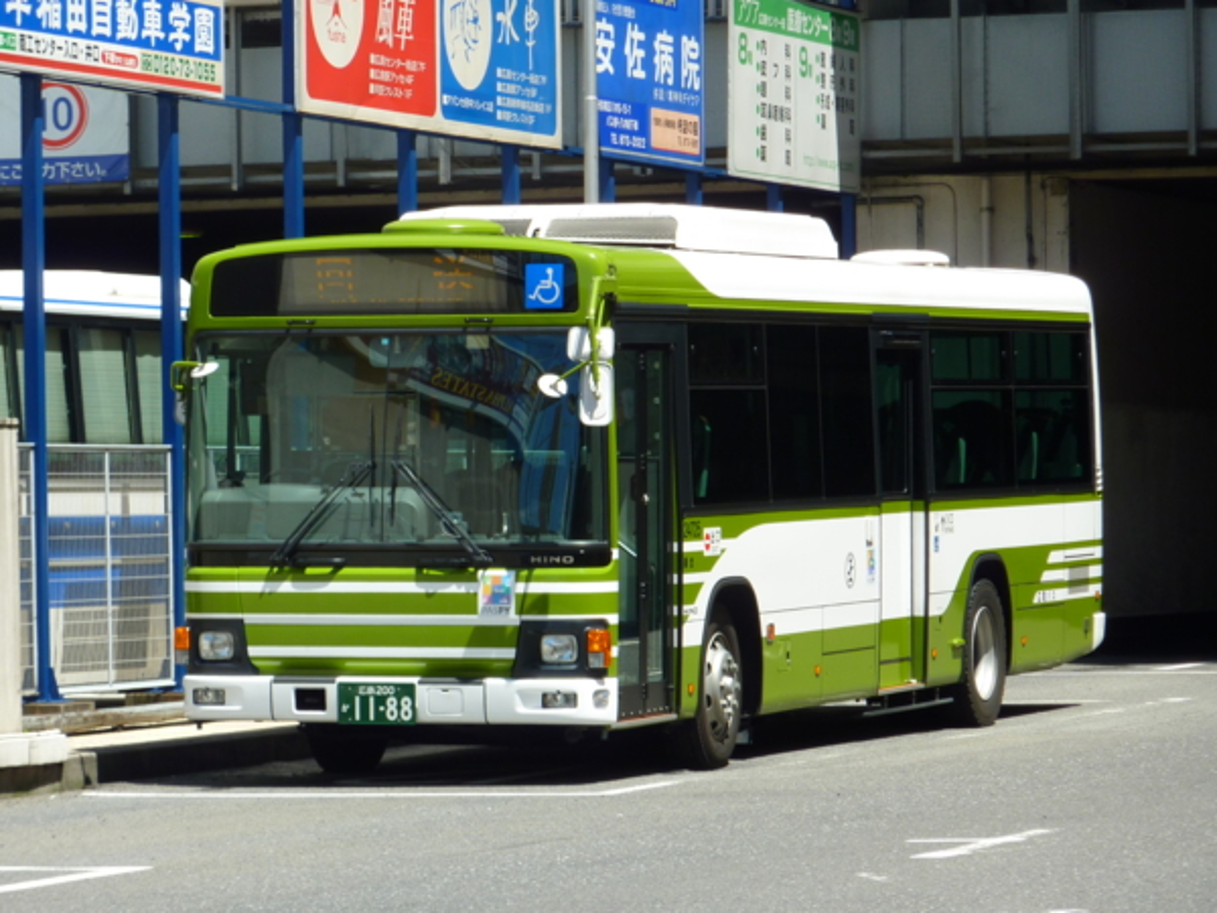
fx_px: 6399
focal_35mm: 182
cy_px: 456
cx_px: 608
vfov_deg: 8.2
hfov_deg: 10.9
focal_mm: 29.9
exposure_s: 1/320
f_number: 4.5
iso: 80
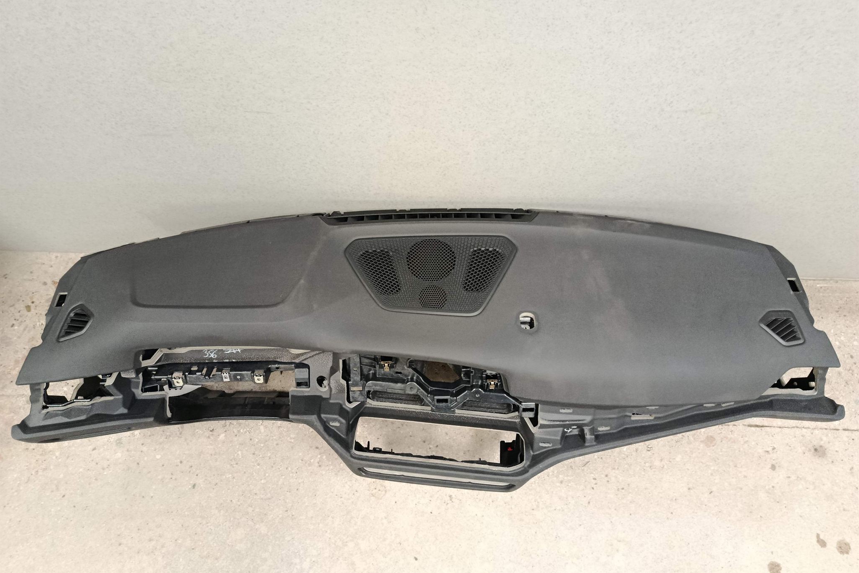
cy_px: 262
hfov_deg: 71.5
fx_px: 596
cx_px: 429
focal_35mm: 25
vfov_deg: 51.2
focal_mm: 5.24
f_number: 1.7
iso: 2542
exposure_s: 1/25
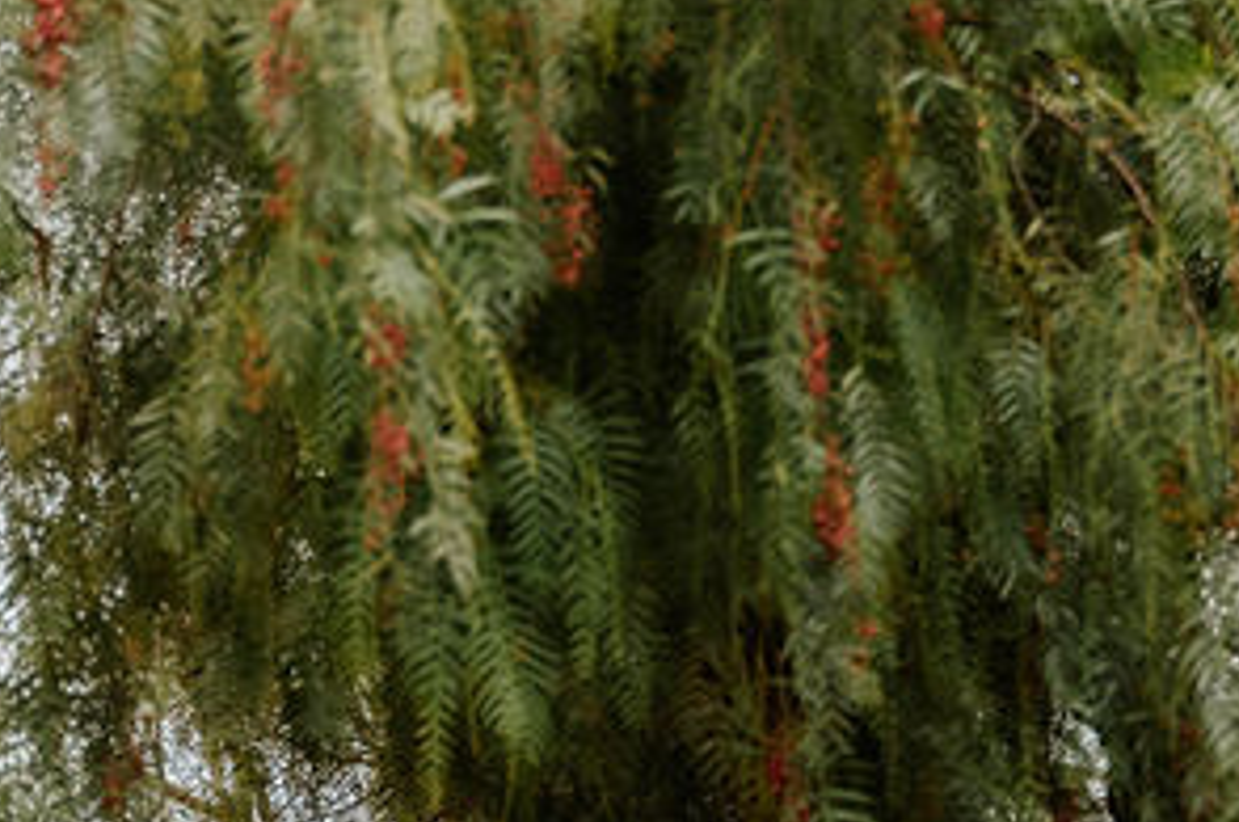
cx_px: 371
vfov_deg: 9.8
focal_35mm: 137
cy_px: 1044
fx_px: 4707
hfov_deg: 15.0
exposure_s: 1/250
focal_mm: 35.4
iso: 200
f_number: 2.8
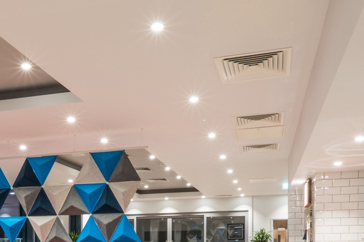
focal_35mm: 39
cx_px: 100
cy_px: 238
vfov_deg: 31.7
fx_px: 394
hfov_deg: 48.0
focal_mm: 10
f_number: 18
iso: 400
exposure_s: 3.1
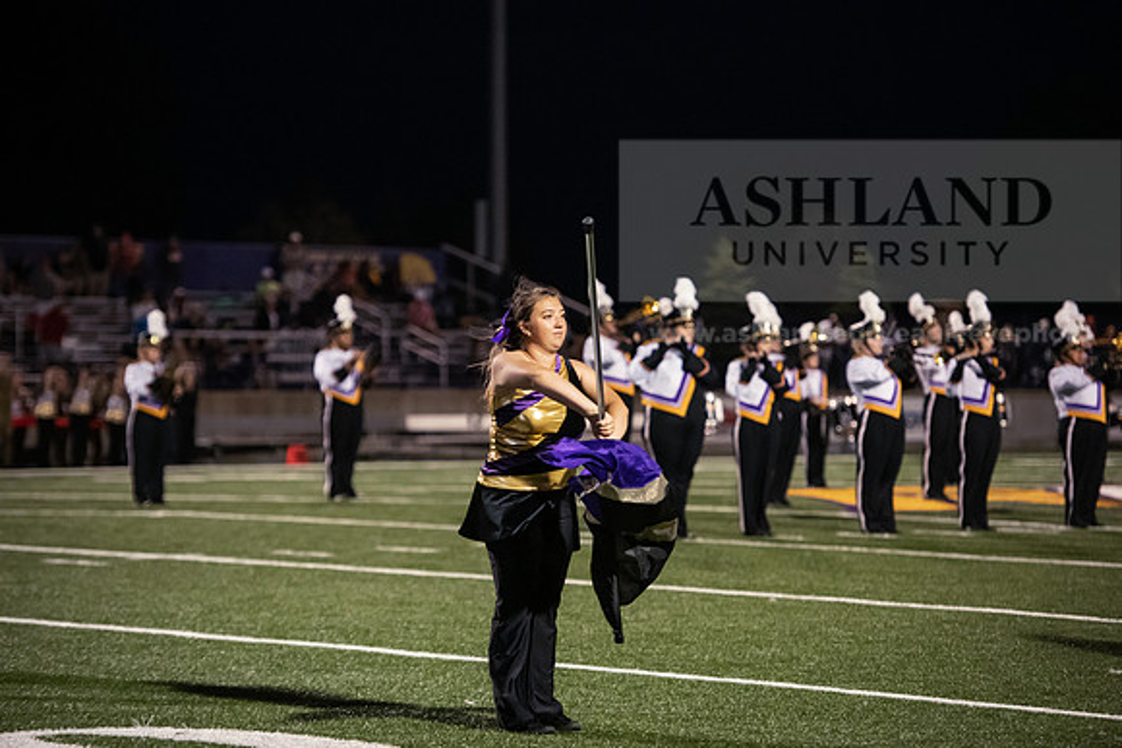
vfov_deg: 10.2
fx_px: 4208
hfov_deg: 15.2
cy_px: 374
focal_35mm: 135
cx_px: 561
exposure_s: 1/640
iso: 5000
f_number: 3.2
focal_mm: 135
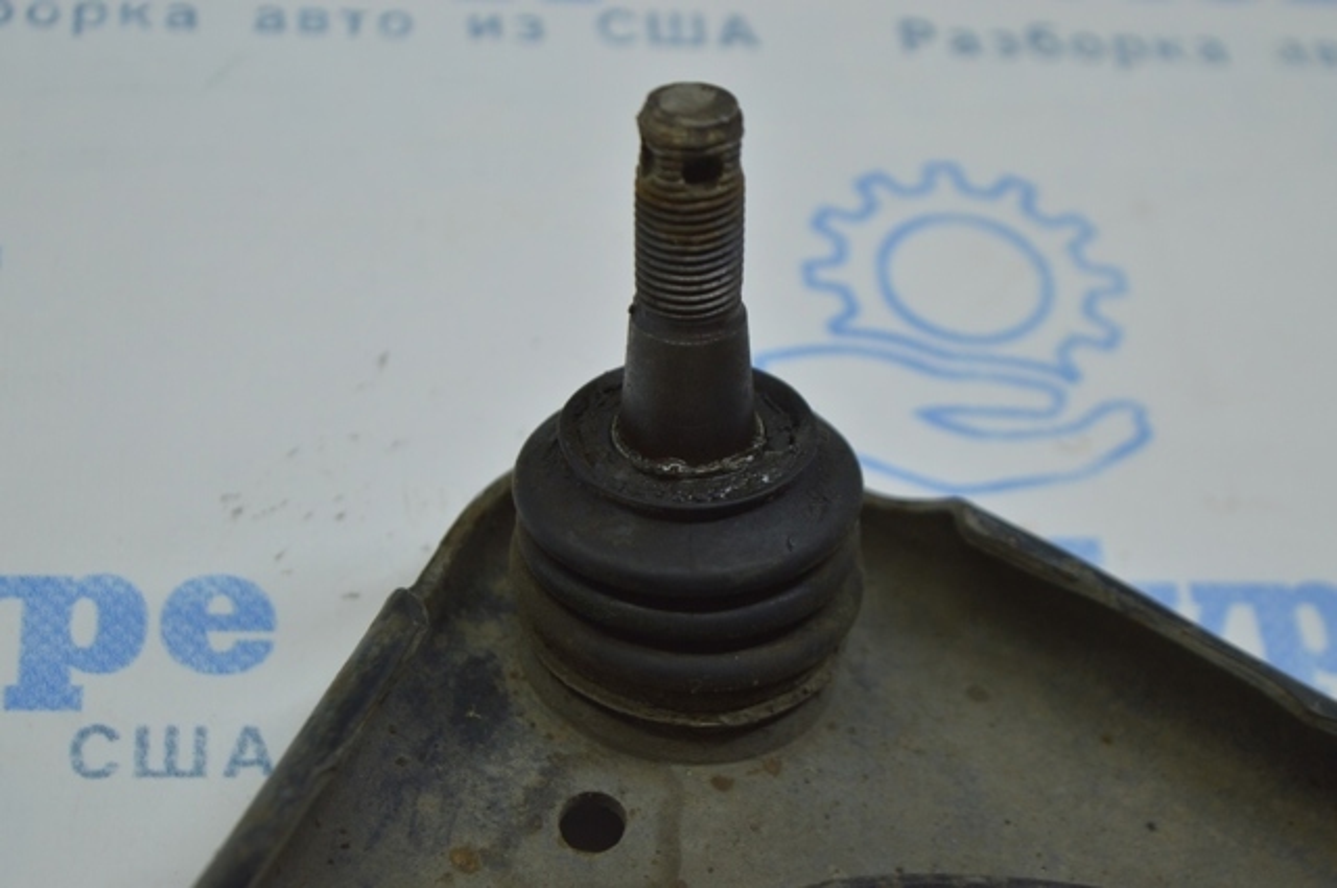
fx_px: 3060
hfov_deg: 24.6
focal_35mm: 82
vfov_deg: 16.5
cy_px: 444
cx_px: 668
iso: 400
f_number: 5.6
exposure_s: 1/60
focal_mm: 55
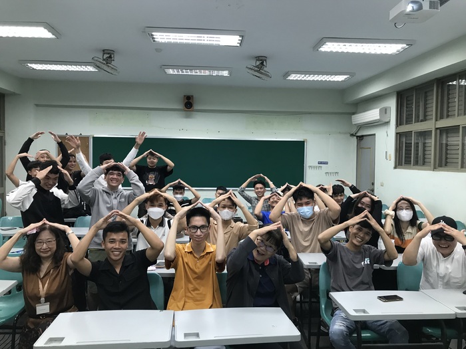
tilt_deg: -3.5
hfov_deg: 63.4
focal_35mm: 28
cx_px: 233
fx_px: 377
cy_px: 174
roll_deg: -1.0
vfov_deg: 49.7
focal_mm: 3.99
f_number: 1.8
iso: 32
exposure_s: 1/30
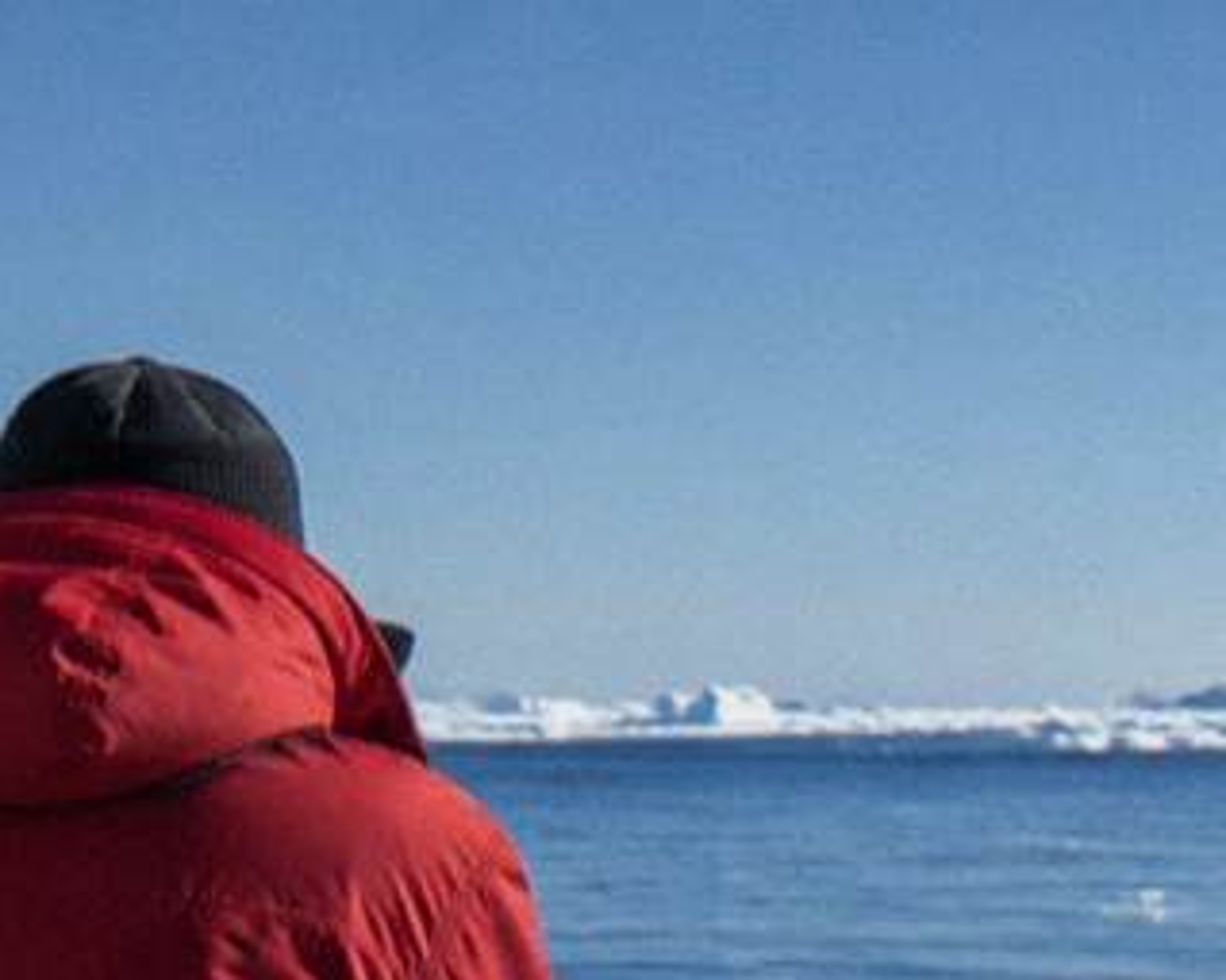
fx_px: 3736
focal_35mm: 103
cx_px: 1057
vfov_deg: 14.7
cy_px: 972
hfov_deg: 18.4
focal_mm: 35
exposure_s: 1/400
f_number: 8
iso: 500
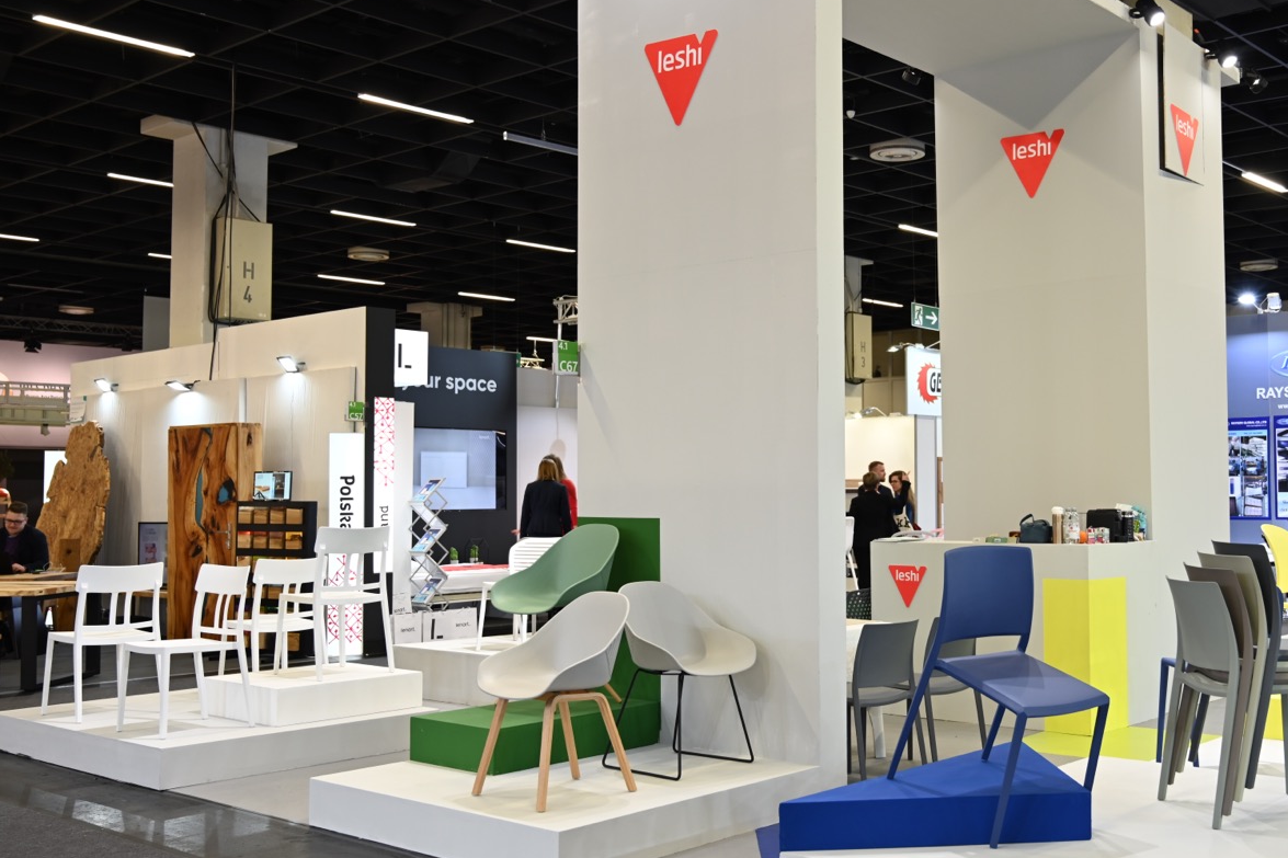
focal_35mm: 40
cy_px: 417
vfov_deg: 33.4
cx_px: 852
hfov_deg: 47.7
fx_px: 1431
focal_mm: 29
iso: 200
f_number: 4
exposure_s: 1/25
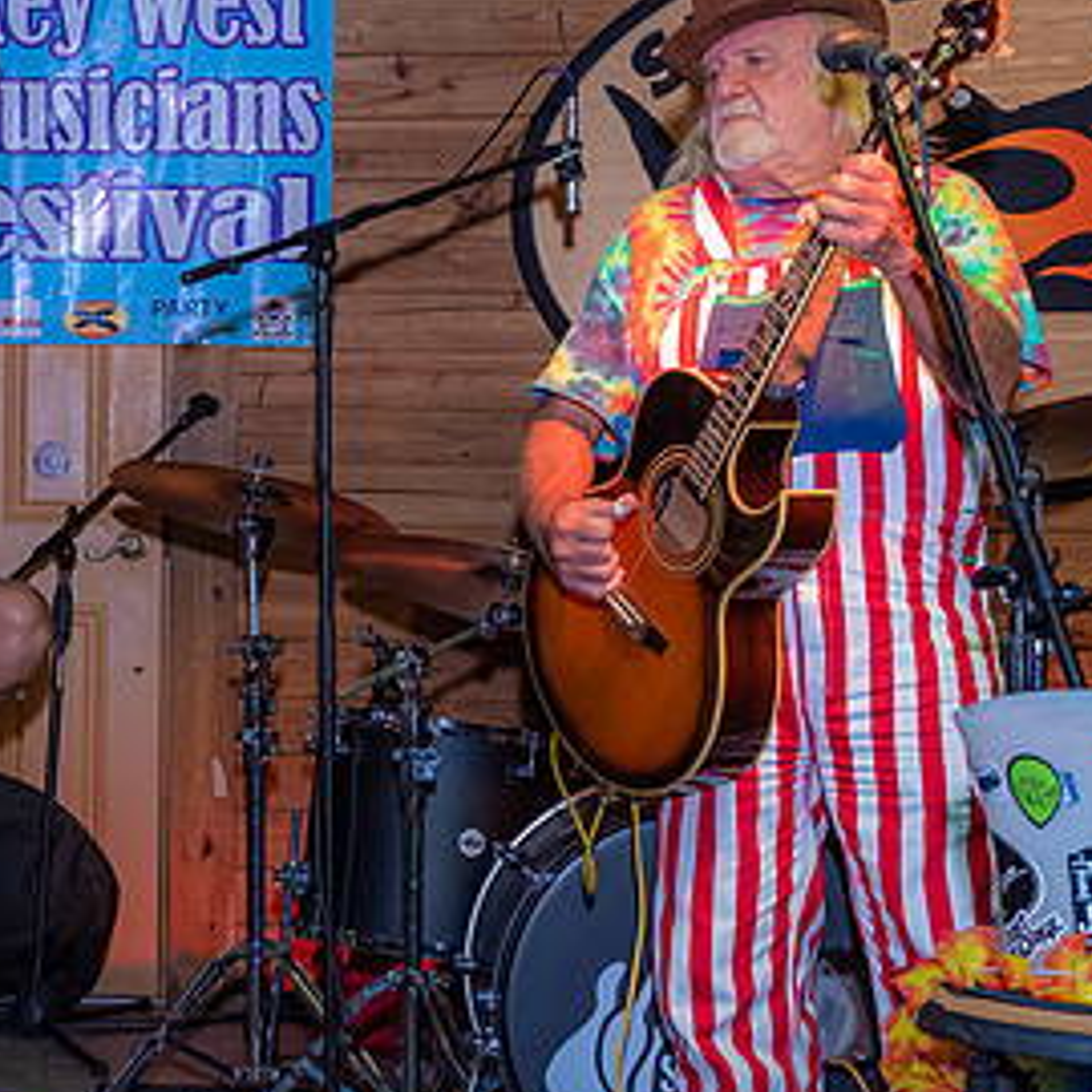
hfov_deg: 20.7
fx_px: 2891
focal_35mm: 81
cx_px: 20
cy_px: 483
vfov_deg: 21.4
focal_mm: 27
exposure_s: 1/160
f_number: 5.6
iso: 2000
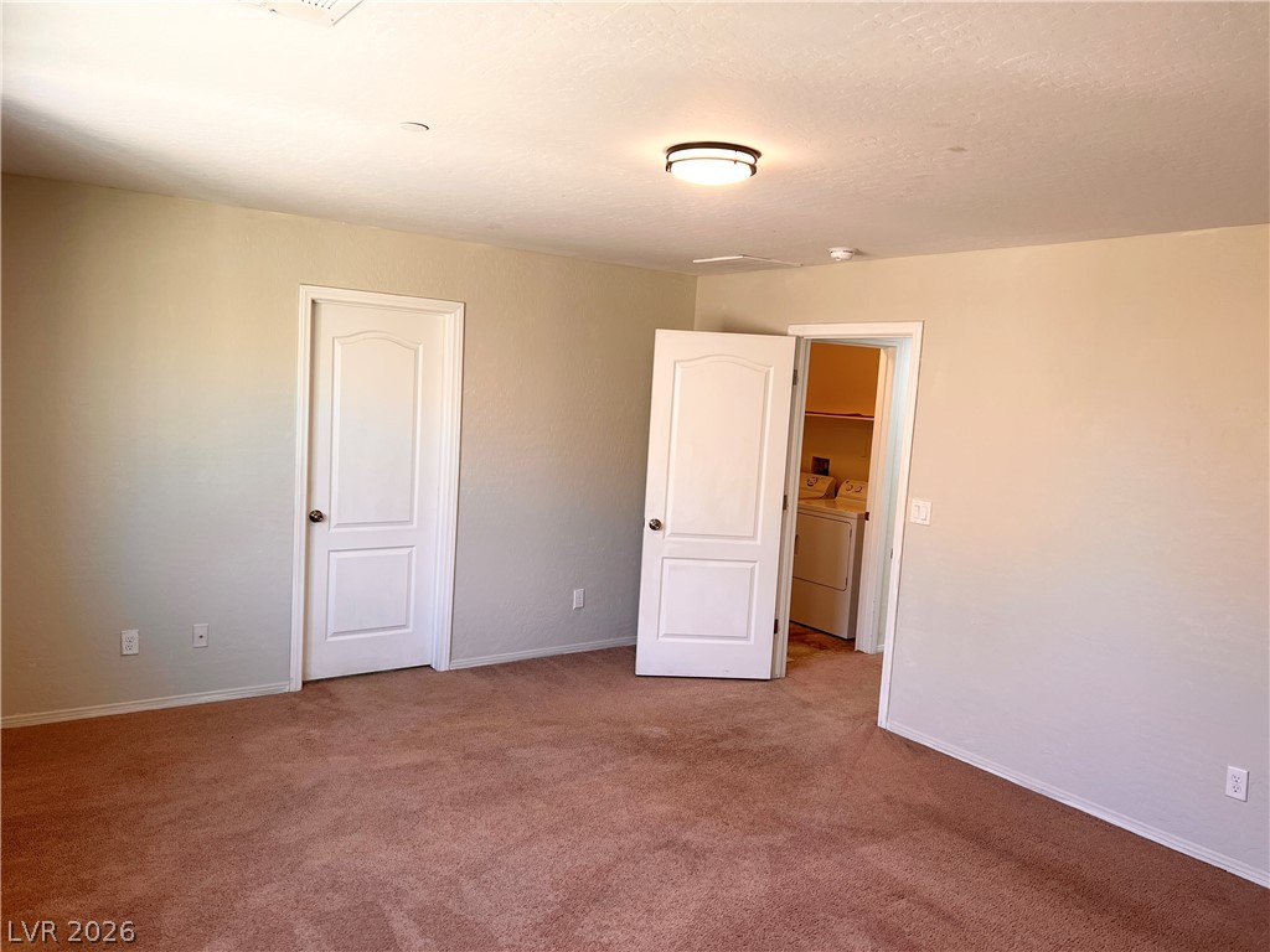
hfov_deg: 67.3
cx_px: 635
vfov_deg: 53.1
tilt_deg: -6.4
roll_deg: -3.2
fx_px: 954
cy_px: 476
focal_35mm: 26
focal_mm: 5.7
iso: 80
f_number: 1.5
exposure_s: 1/120
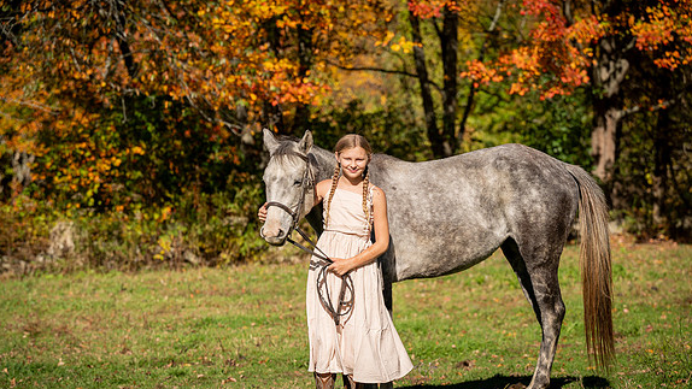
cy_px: 224
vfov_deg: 11.1
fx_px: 2000
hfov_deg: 19.6
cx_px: 345
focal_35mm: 109
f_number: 4
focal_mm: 103
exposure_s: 1/2500
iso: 100
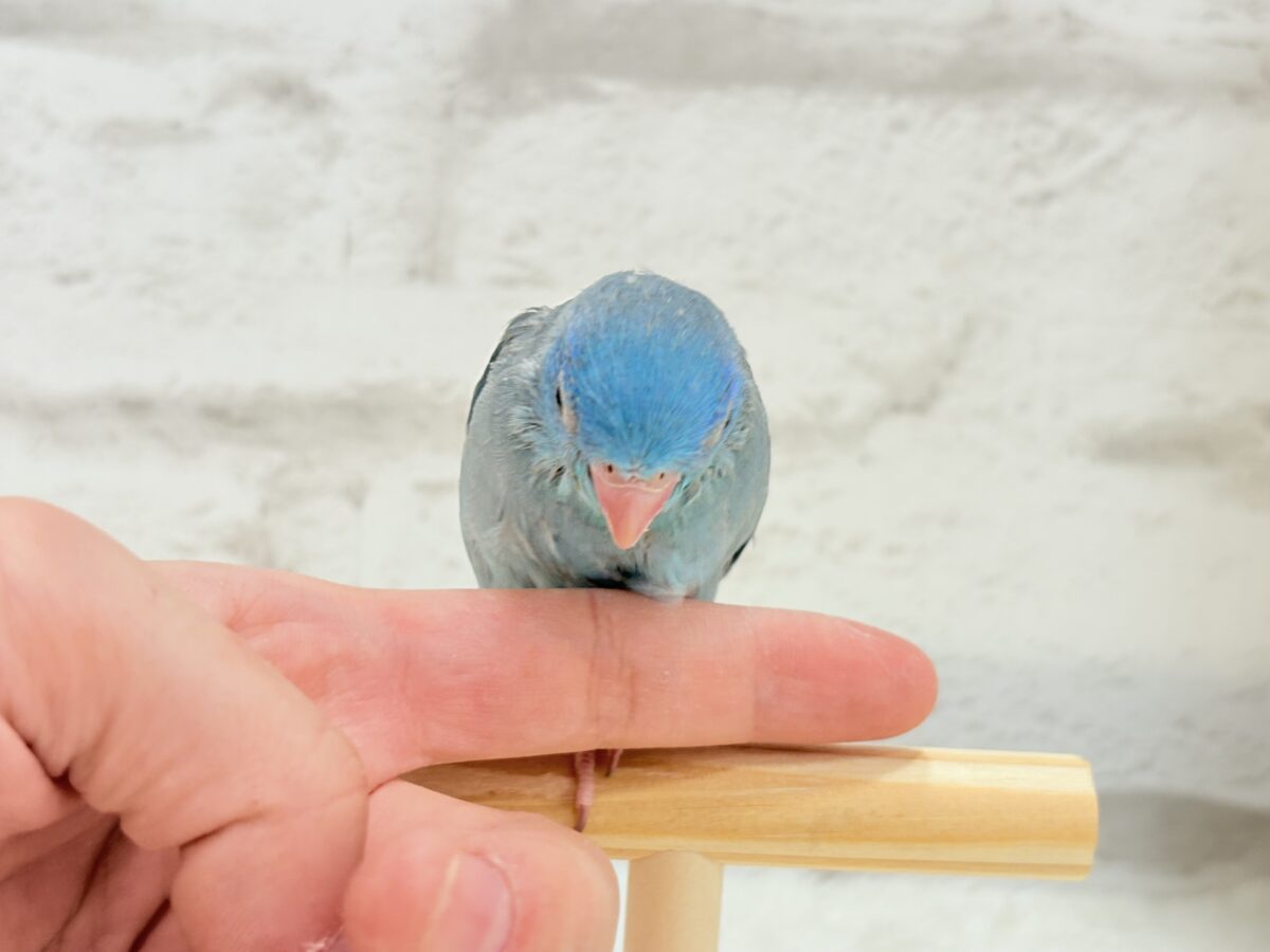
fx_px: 1908
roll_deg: -2.1
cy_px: 476
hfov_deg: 36.8
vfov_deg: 28.0
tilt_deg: -6.0
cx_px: 635
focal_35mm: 52
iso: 40
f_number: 1.6
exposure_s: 1/50
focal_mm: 5.96
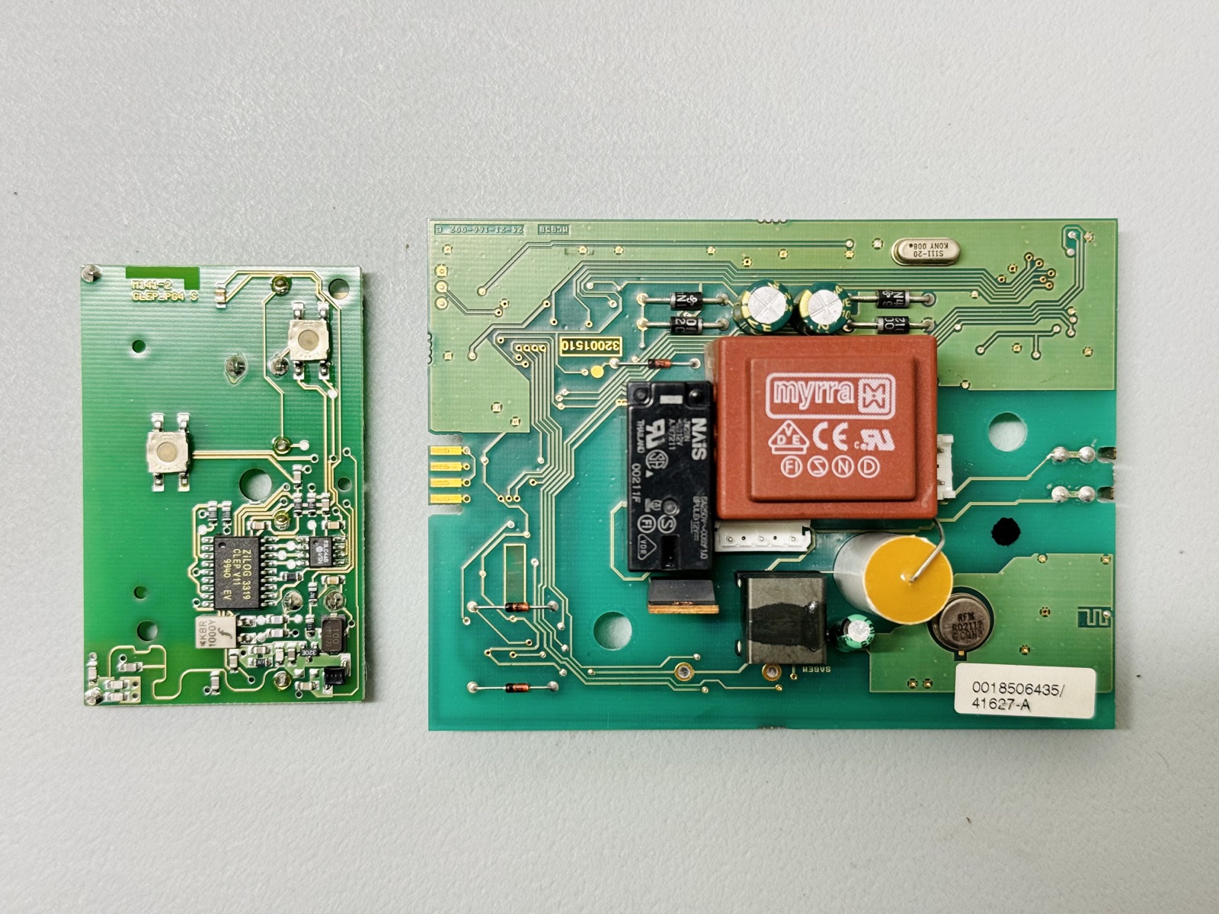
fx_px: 1690
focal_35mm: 48
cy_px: 457
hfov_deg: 39.7
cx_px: 610
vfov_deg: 30.3
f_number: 1.78
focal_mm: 6.86
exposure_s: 1/50
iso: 160
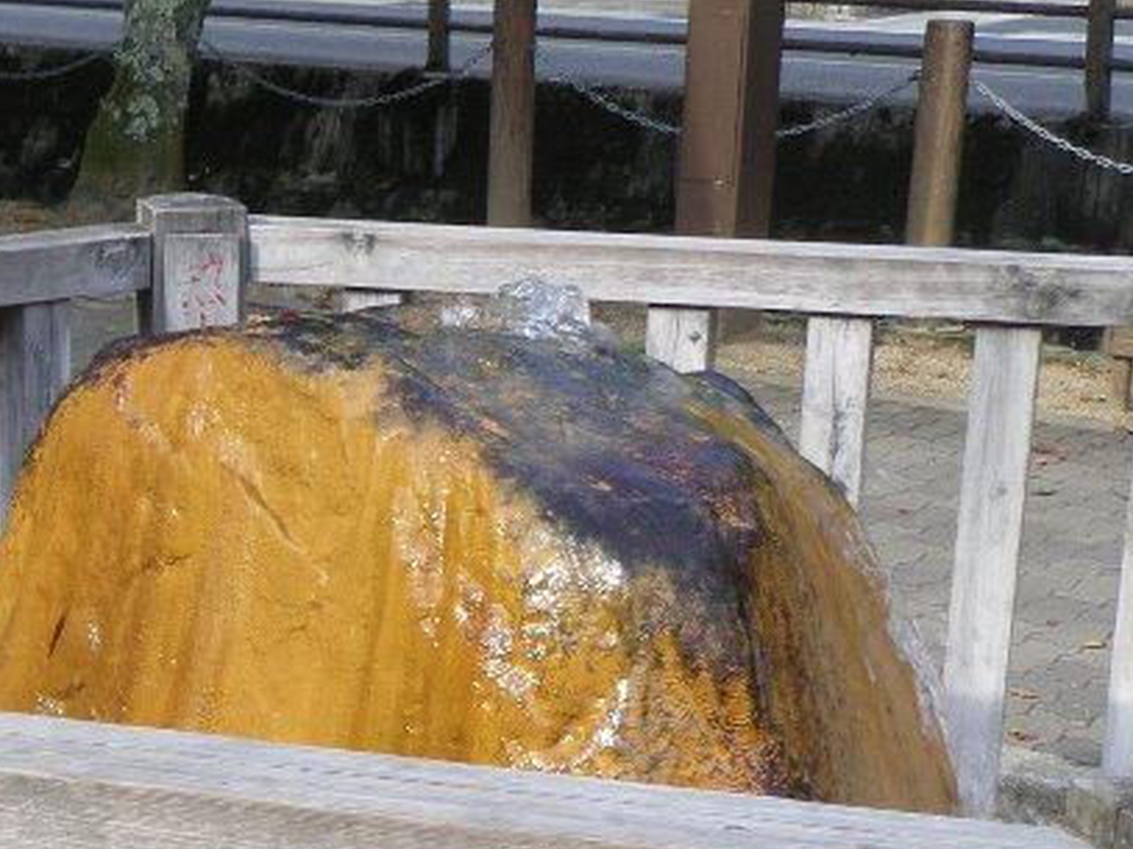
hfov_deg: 21.7
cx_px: 111
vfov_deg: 16.5
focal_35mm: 88
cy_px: 799
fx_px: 2879
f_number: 3.8
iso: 64
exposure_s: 1/160
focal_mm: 6.2
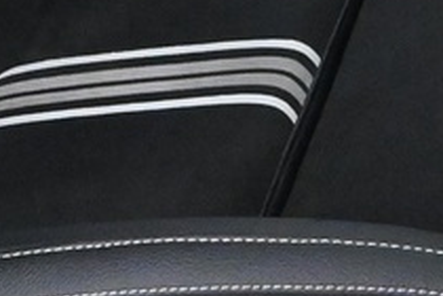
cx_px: 162
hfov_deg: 11.1
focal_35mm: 185
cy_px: -480
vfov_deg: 6.9
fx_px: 2276
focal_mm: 16
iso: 6400
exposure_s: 1/40
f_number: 5
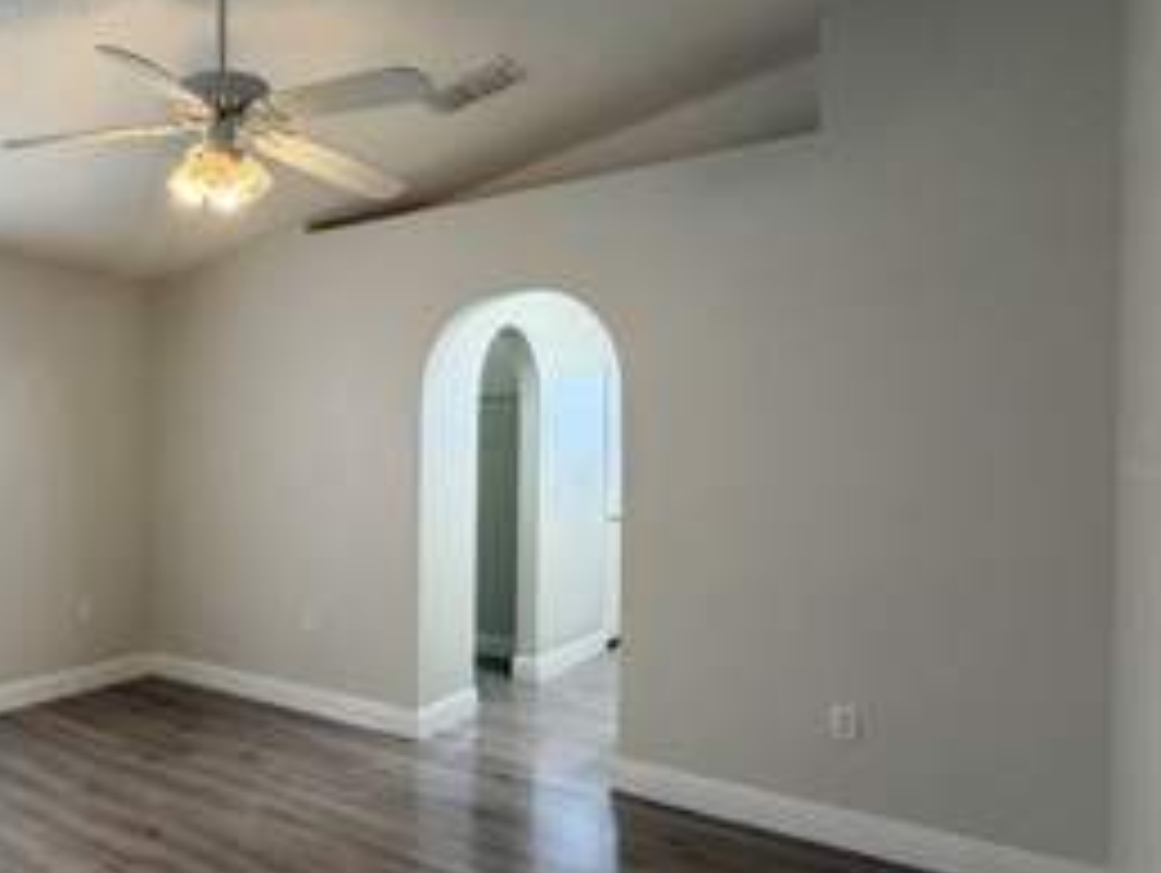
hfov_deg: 59.5
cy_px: 468
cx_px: 166
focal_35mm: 26
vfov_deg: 53.1
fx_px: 873
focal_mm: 2.22
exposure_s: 1/120
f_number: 2.2
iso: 200
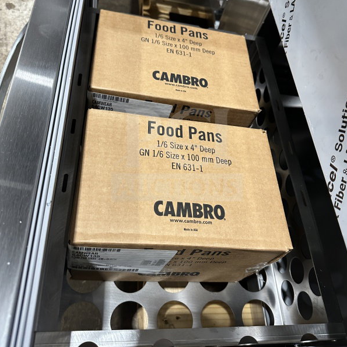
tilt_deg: -53.8
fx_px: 329
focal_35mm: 29
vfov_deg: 55.5
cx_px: 177
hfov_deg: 55.6
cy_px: 155
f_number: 1.78
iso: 250
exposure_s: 1/60
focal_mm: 6.86
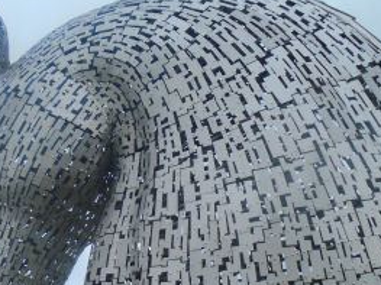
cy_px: 246
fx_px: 561
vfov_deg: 27.7
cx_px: 192
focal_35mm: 51
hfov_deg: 37.5
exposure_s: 1/200
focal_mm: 4.6
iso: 100
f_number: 8
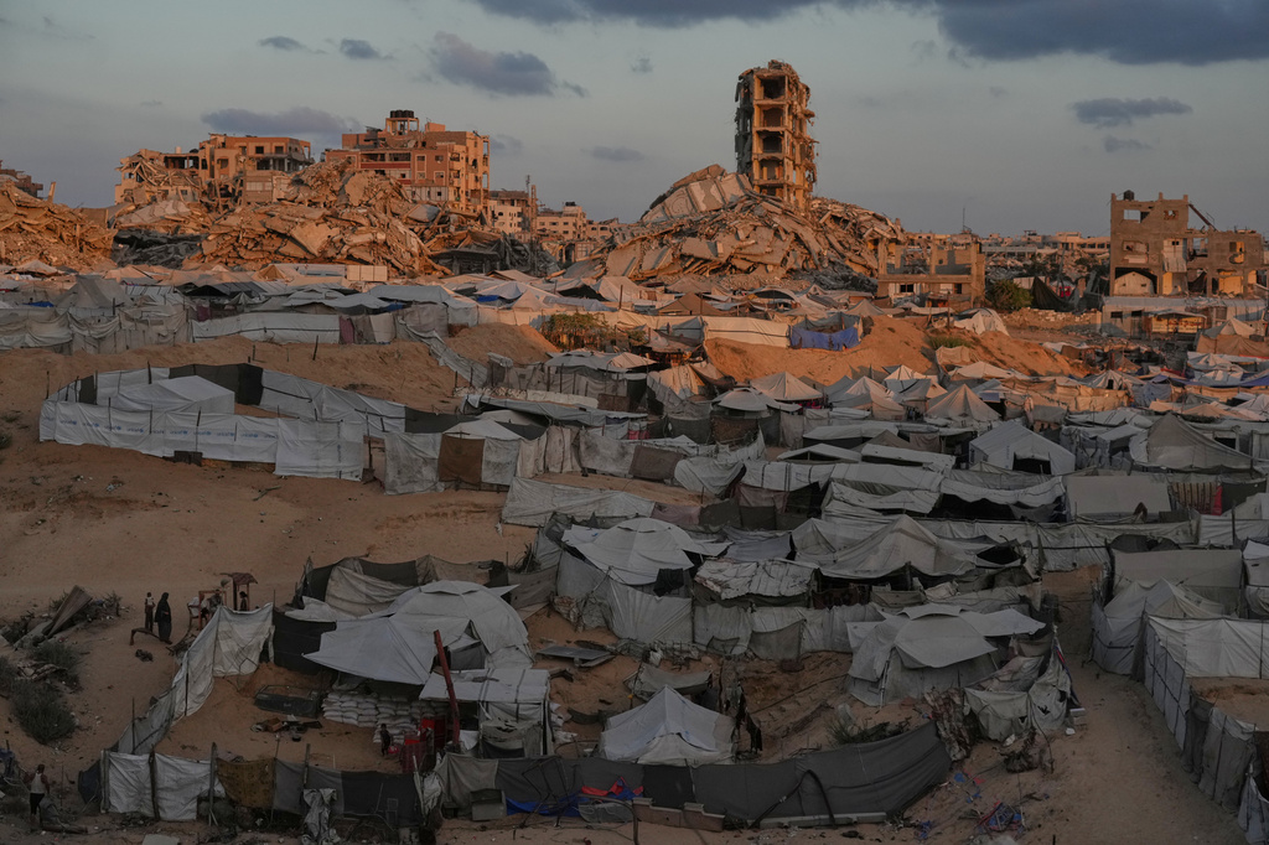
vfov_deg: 21.6
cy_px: 422
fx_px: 2220
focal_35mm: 63
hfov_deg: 31.9
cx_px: 634
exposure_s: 1/2500
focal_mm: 63
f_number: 5
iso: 1250
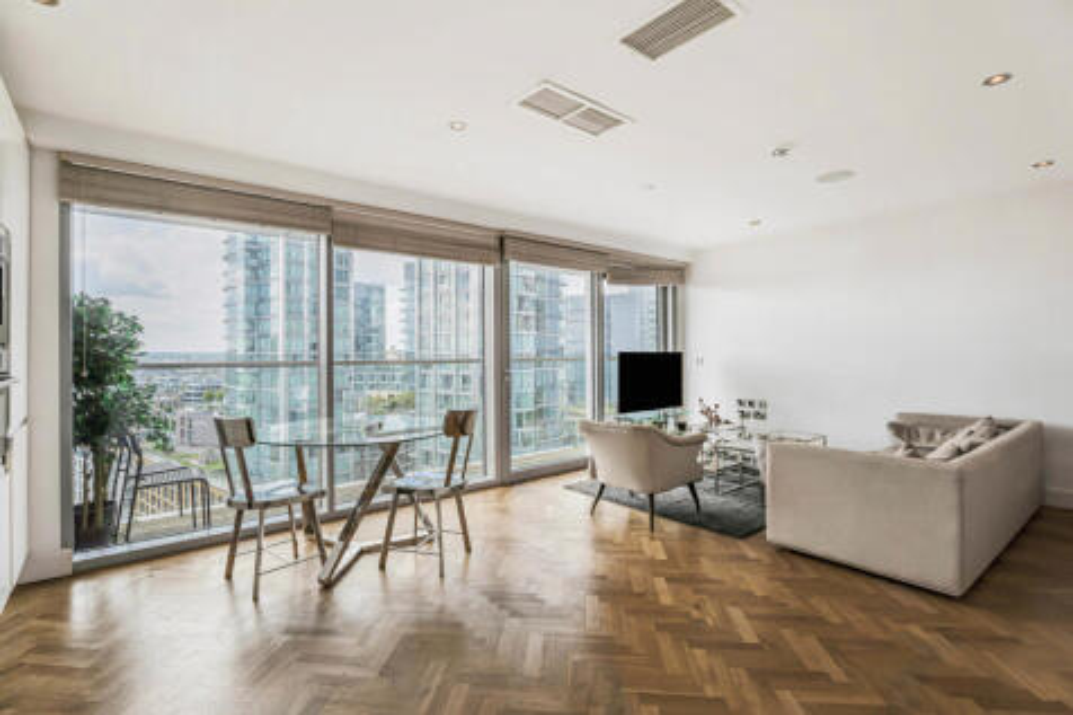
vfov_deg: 71.0
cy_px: 358
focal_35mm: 17
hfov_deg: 94.0
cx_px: 536
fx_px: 501
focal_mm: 16.8
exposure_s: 1/250
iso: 200
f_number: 7.1
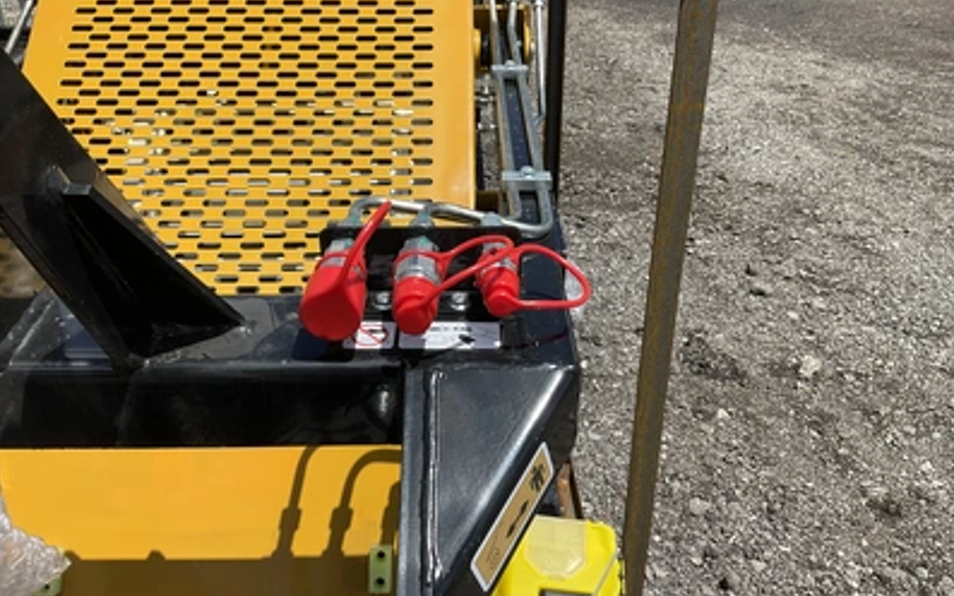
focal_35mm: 31
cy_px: 291
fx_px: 806
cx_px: 476
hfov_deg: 61.2
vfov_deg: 40.6
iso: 25
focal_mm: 3
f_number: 1.8
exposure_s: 1/2141
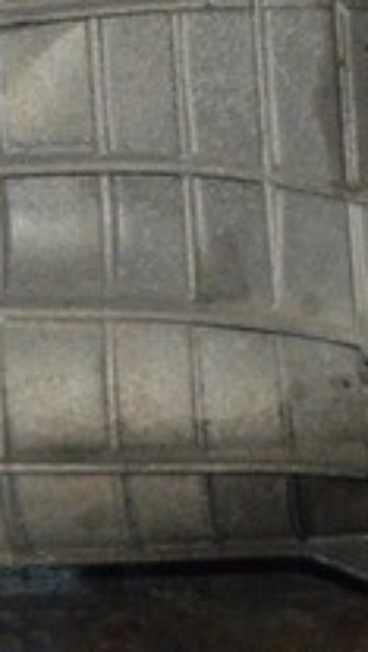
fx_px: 3215
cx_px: 283
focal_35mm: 186
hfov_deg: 6.5
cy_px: -118
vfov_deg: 11.4
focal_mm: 24
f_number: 4
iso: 2000
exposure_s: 1/60
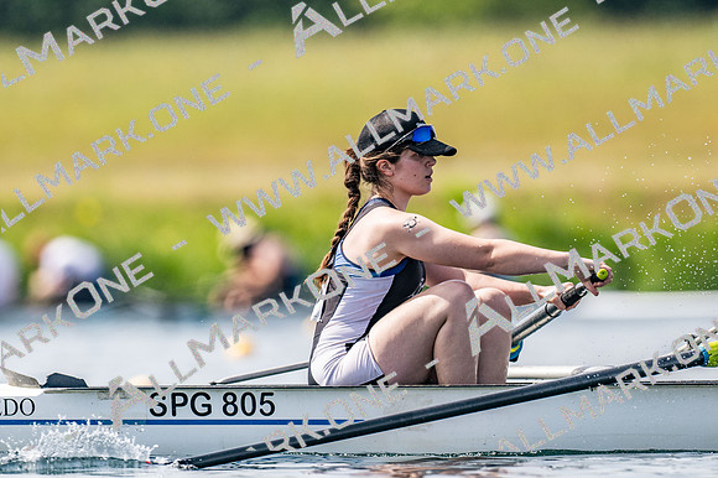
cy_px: 239
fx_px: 17939
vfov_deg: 1.5
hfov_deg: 2.3
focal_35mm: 900
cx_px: 359
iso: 280
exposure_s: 1/2500
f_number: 5
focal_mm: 600
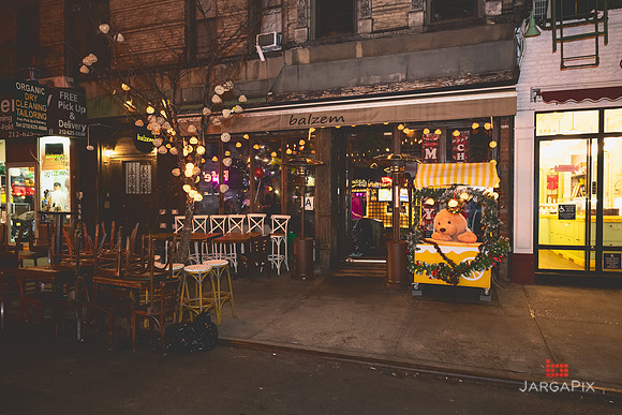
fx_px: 431
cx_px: 320
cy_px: 209
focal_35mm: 25
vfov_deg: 51.5
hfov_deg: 71.7
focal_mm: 24
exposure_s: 1/125
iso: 3200
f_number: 3.2
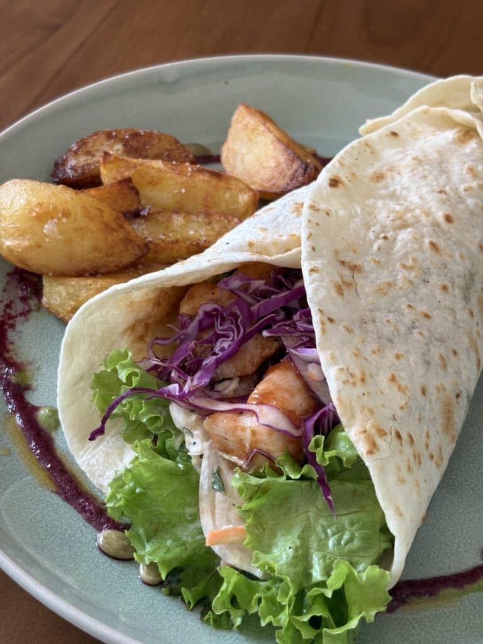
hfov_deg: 28.0
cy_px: 322
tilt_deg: -44.7
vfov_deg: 36.8
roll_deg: -5.7
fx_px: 967
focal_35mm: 52
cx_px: 242
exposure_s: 1/73
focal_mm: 5.96
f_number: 1.6
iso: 50
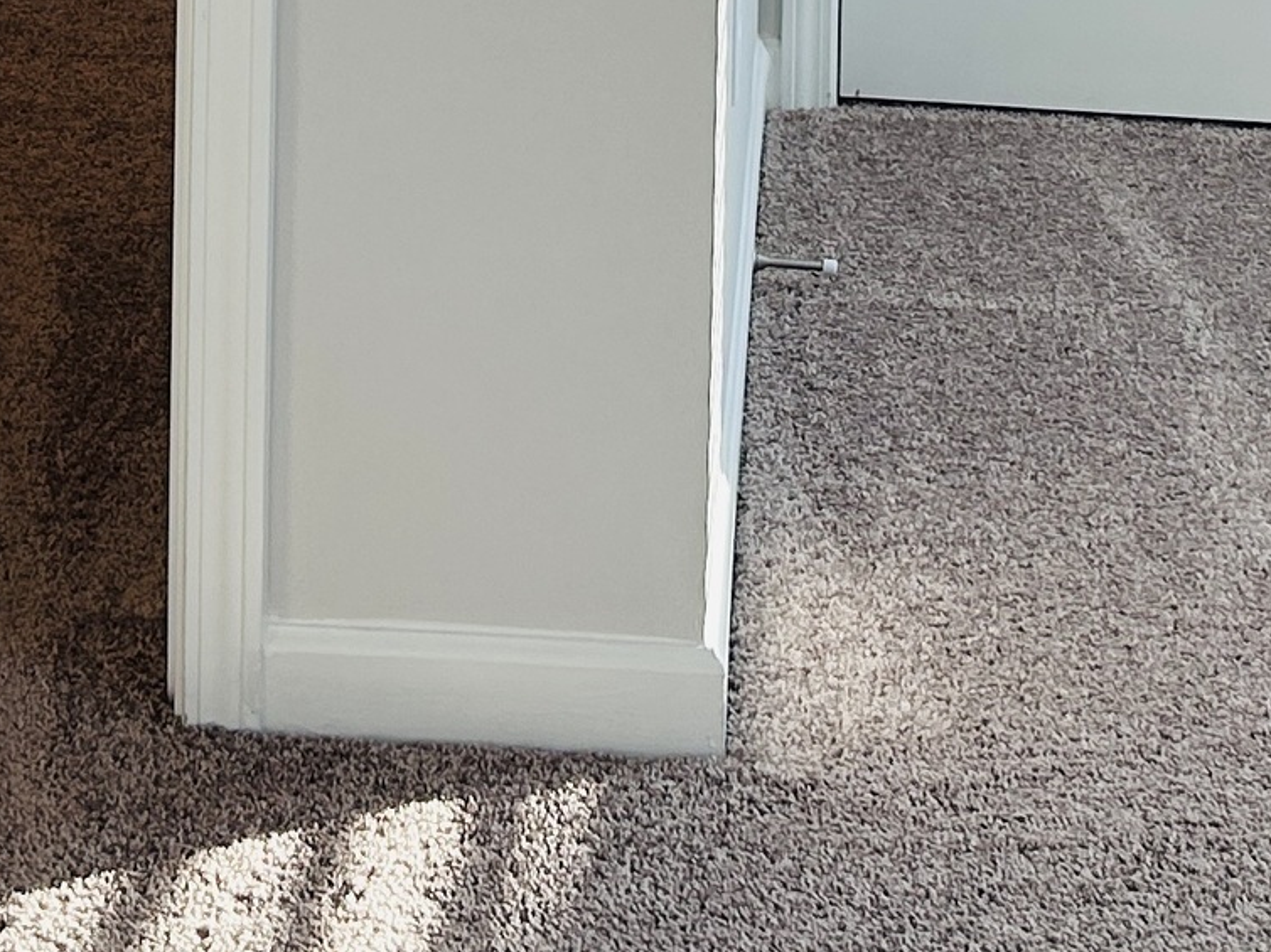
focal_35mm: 106
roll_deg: -1.0
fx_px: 3891
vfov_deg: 12.9
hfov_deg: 18.5
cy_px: -627
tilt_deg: -4.5
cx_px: 575
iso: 50
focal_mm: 5.7
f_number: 1.5
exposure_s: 1/244
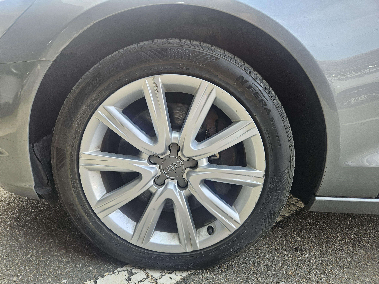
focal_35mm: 23
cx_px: 190
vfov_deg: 58.9
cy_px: 142
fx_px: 252
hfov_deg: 73.9
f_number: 1.8
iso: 50
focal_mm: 5.4
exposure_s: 1/120
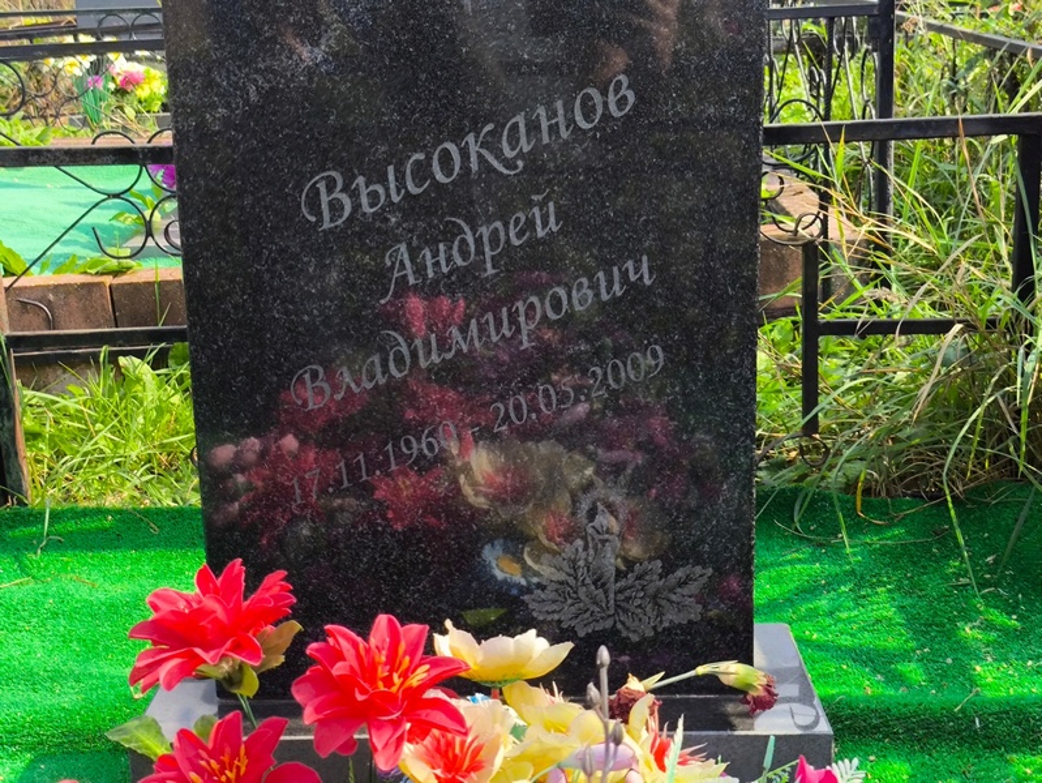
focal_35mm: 50
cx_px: 521
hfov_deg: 38.2
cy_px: 392
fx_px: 1506
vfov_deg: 29.1
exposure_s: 1/515
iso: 50
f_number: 1.7
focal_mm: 4.71
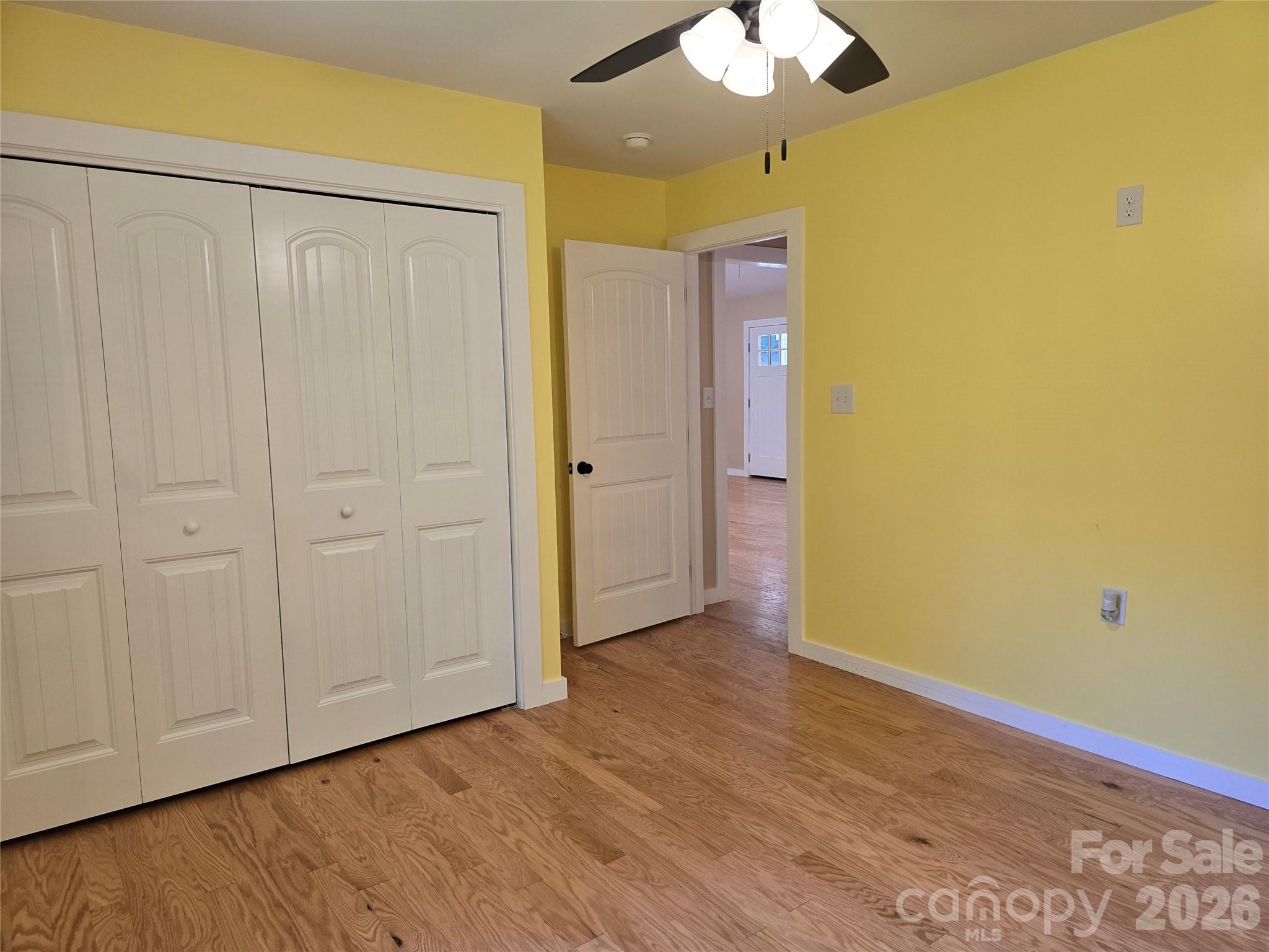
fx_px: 843
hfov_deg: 73.9
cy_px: 476
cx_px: 634
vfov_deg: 58.9
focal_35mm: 23
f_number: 1.7
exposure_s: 1/120
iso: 125
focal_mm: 6.3
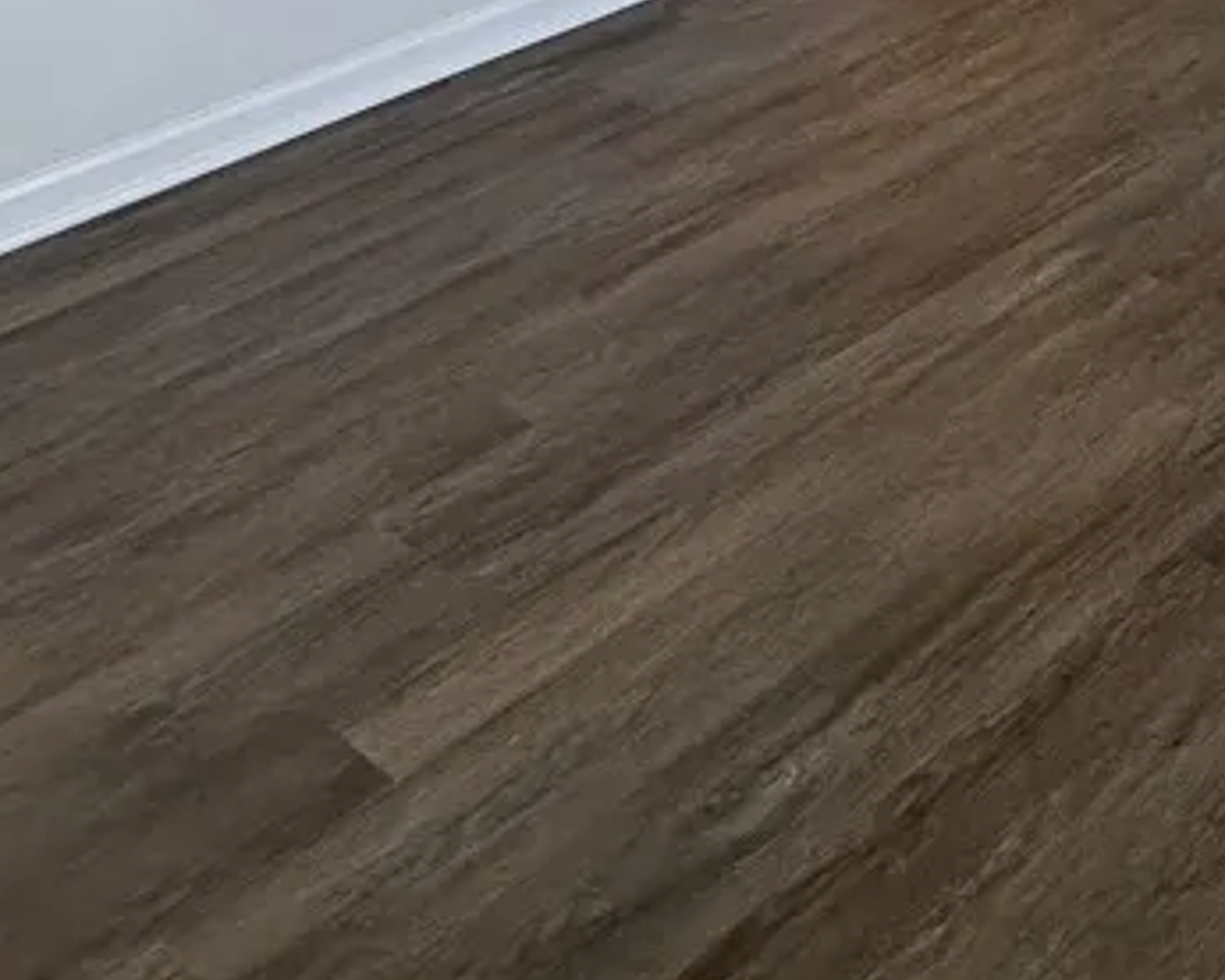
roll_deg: +2.4
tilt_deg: -2.3
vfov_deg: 20.3
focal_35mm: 57
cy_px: -717
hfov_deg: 30.9
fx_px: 2067
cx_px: 1189
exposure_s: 1/120
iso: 160
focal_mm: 2.22
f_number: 2.2
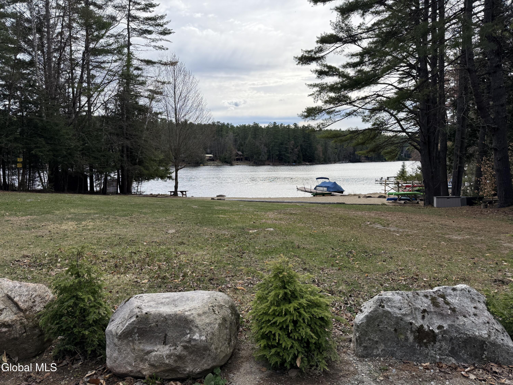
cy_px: 192
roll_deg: +0.6
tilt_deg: -6.6
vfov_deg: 56.8
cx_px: 256
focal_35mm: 24
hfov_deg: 71.6
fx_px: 356
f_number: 1.78
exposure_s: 1/3021
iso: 100
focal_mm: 6.76
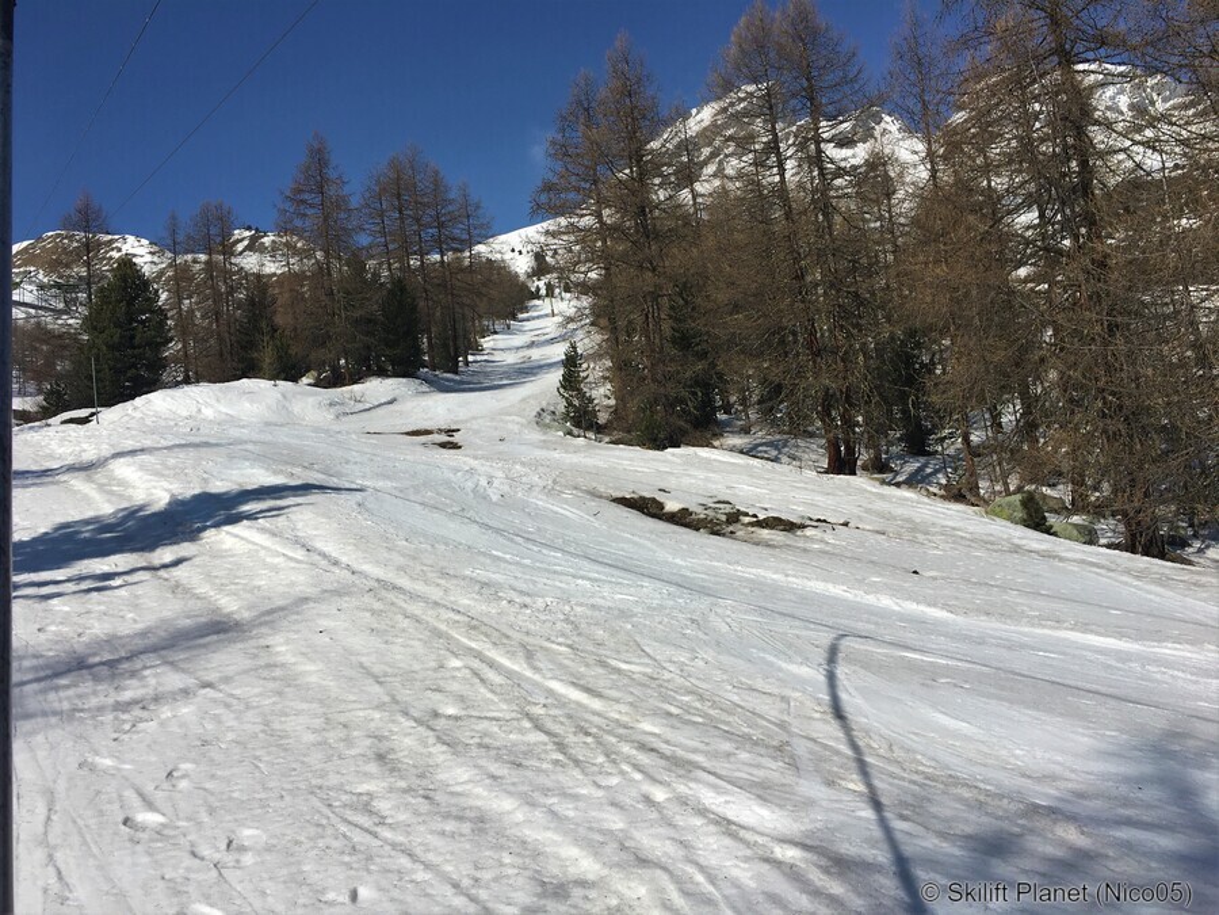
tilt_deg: +8.0
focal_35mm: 29
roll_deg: +5.5
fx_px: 1021
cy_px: 458
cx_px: 610
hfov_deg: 61.7
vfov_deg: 48.2
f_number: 2.2
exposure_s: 1/4274
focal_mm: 4.15
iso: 25
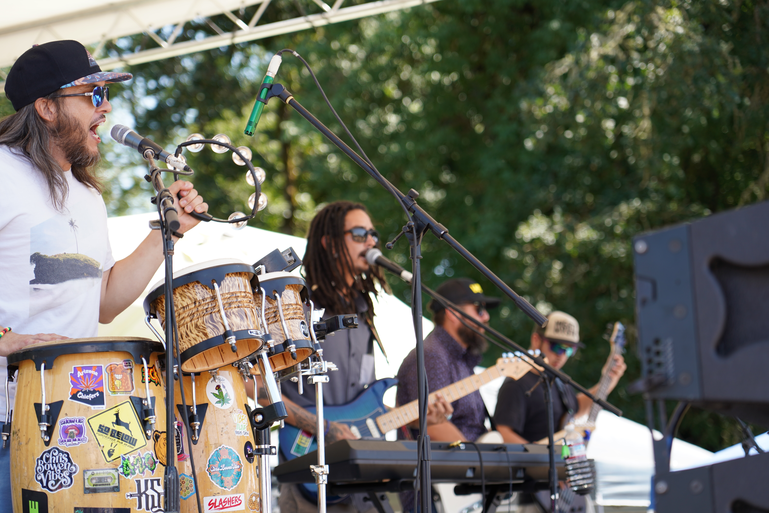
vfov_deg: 13.0
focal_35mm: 105
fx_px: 2243
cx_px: 384
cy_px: 256
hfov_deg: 19.5
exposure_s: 1/160
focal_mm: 105
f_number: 4
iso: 100
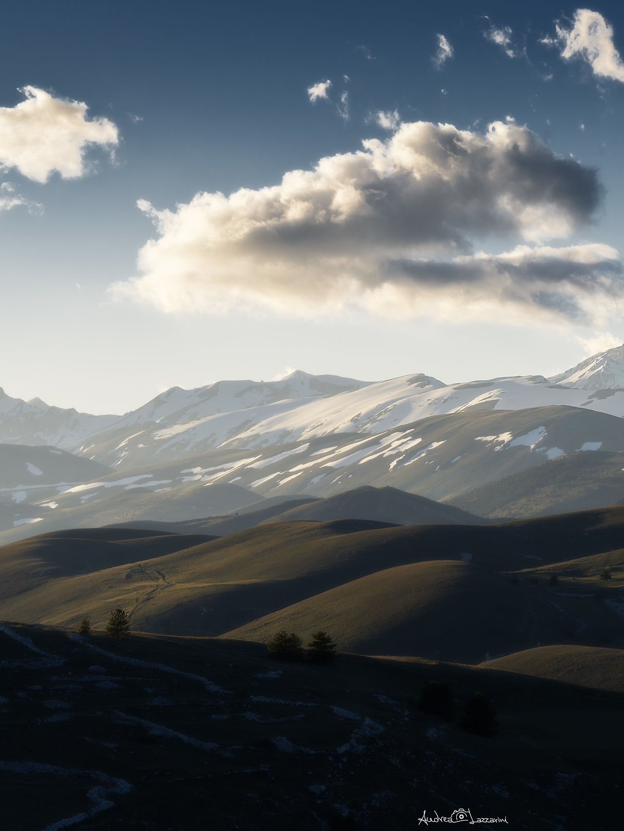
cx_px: 463
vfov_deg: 13.6
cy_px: 415
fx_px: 3484
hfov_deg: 10.2
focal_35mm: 145
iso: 200
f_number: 9
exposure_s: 1/250
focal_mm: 100
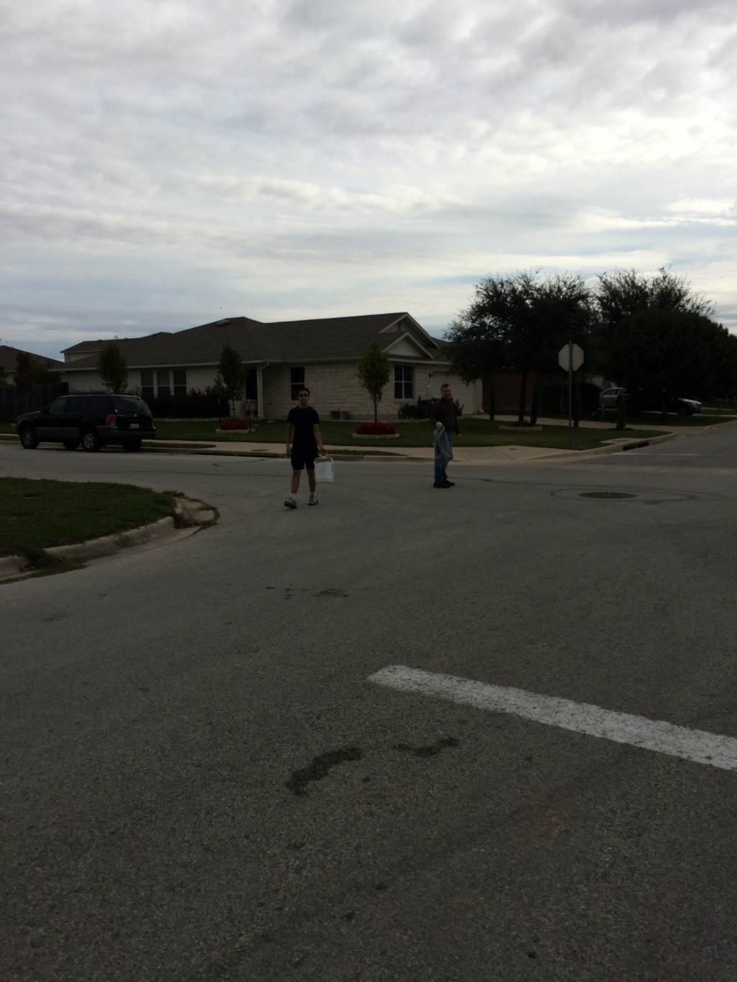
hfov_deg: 48.2
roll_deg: +2.1
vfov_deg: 61.7
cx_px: 368
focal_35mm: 29
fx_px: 823
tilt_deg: -8.8
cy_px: 491
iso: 32
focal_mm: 4.15
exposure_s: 1/1786
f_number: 2.2
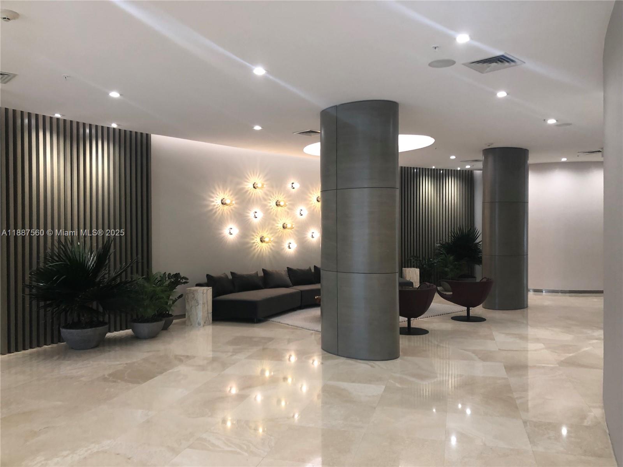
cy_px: 234
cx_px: 312
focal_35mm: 28
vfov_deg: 49.7
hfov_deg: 63.4
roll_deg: -1.1
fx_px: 504
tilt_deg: -0.7
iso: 40
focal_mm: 4
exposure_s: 1/17
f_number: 1.8
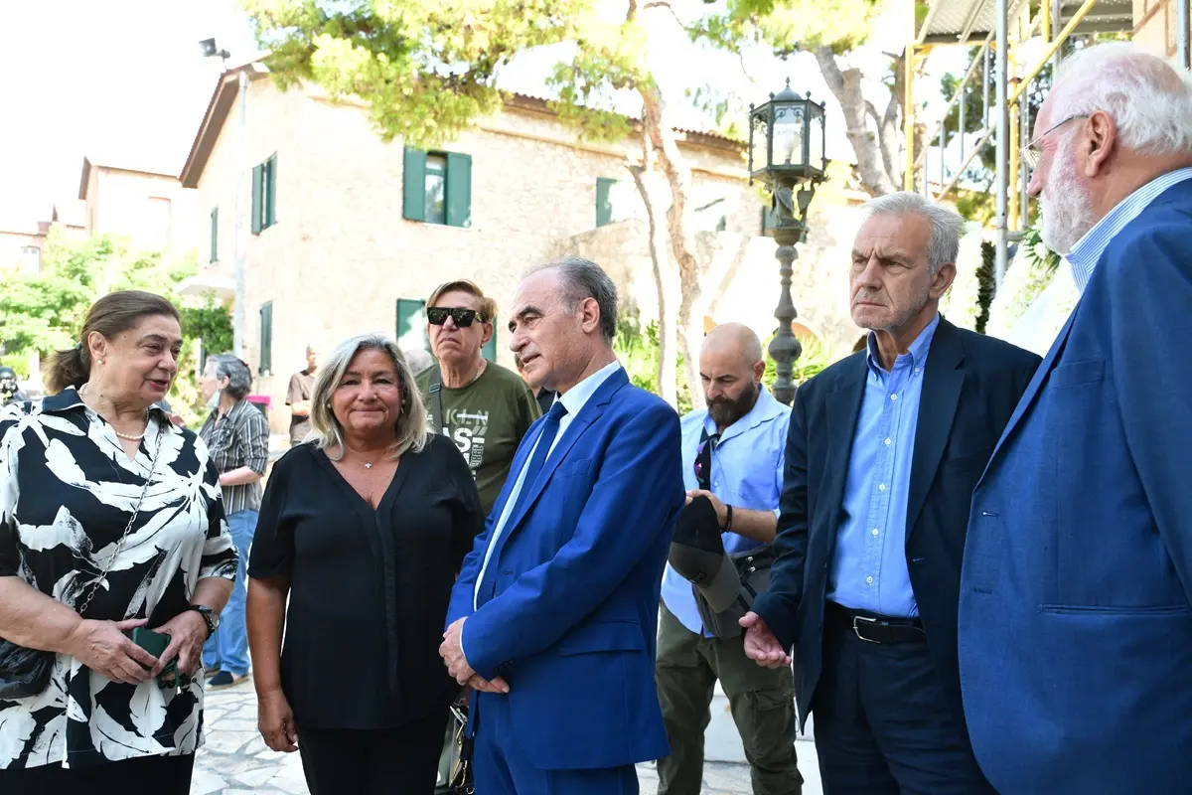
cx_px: 596
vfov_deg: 46.4
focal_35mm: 28
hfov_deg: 65.5
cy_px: 398
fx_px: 927
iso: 2000
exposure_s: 1/640
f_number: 5
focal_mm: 28
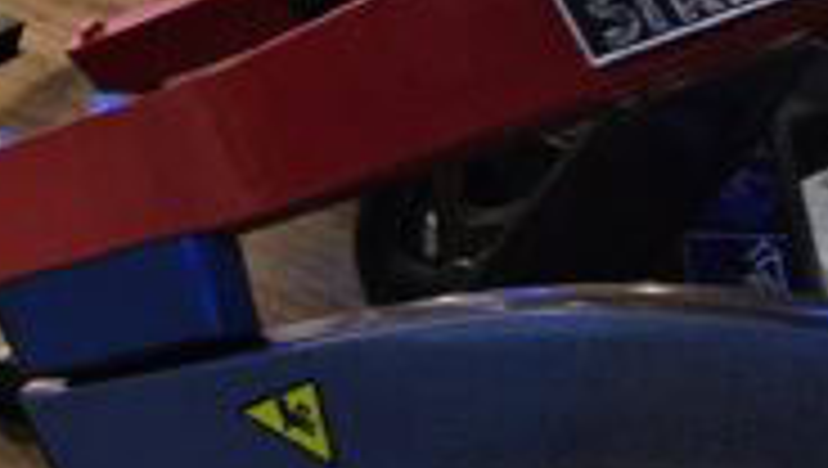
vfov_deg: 19.3
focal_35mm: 59
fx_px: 1297
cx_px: -720
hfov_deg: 21.0
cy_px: -90
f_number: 2.2
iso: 1000
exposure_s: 1/25
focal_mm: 2.2
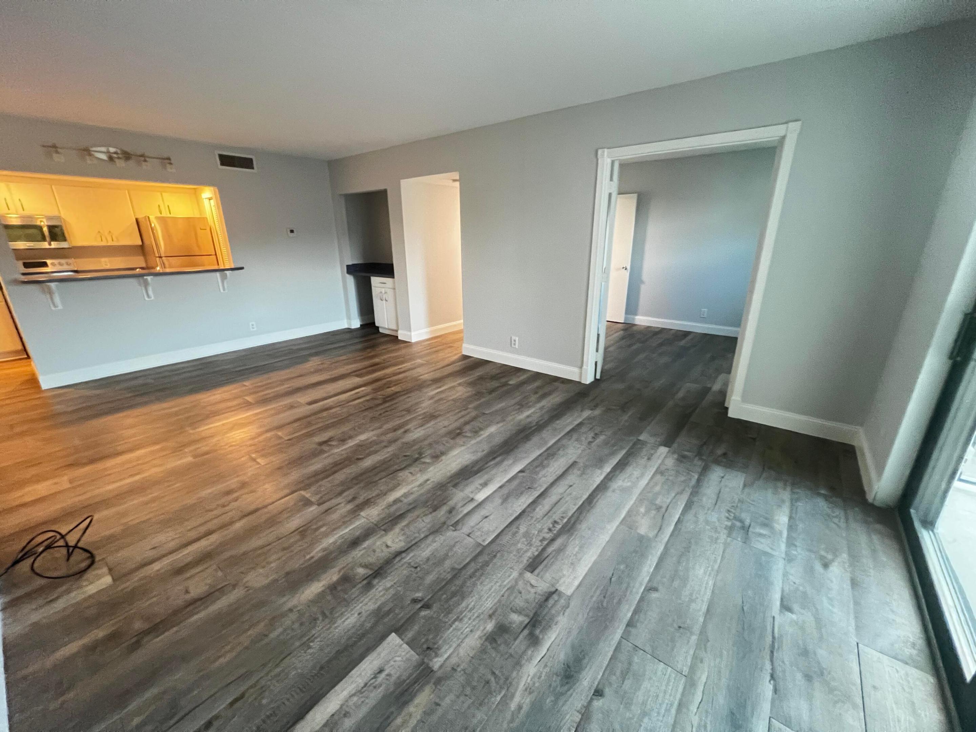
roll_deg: +0.9
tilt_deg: -18.8
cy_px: 366
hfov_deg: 106.2
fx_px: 367
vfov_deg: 89.9
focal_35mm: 13
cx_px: 488
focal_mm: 1.57
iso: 640
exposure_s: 1/60
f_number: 1.8
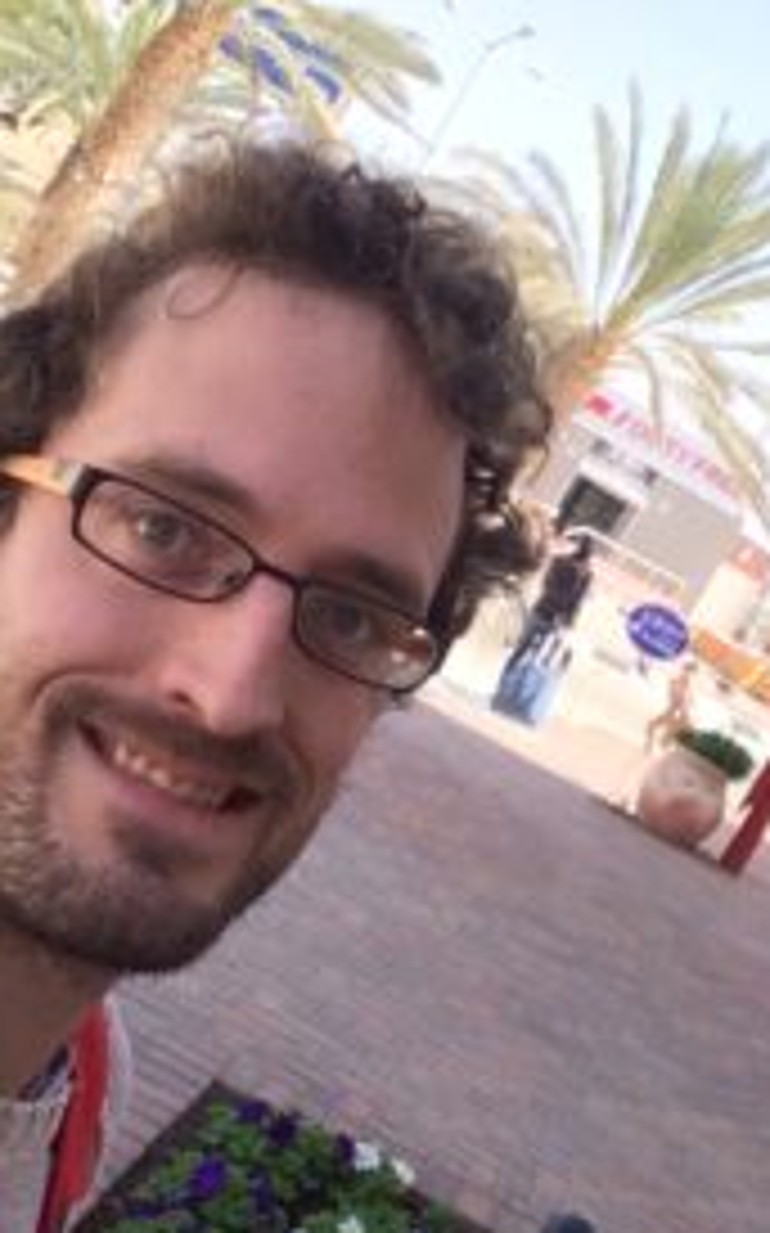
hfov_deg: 24.6
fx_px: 1714
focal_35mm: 51
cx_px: 680
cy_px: 598
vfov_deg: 39.6
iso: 50
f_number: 2.4
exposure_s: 1/356
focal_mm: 2.15
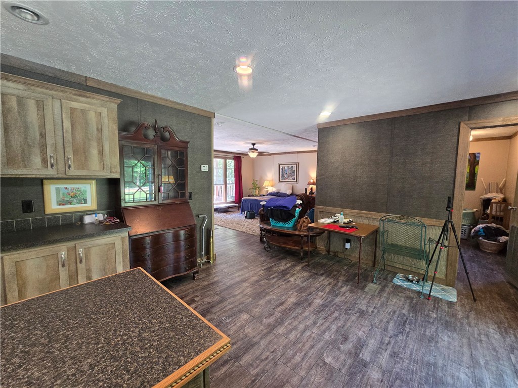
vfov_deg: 89.9
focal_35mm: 13
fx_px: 195
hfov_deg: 106.2
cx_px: 259
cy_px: 194
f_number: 2.2
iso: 400
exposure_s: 1/60
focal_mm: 2.2
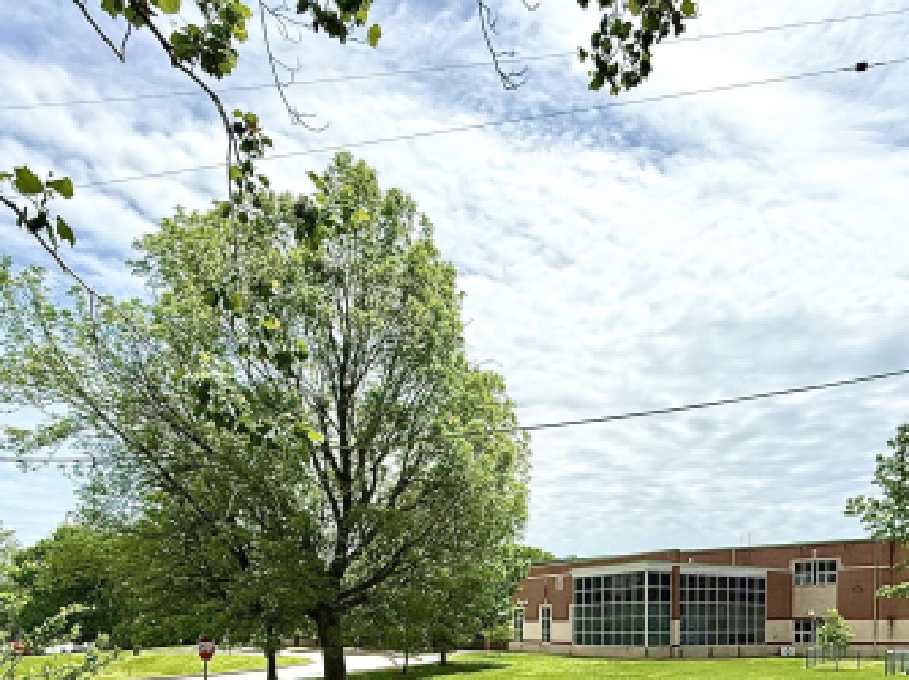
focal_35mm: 28
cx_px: 516
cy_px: 658
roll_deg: +0.9
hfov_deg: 63.2
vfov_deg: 43.6
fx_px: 735
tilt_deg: -0.9
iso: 50
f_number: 2.2
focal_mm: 2.22
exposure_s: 1/5155
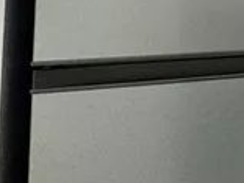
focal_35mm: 72
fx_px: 508
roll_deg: -1.9
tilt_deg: +0.9
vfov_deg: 19.3
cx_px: 610
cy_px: -36
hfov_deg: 14.4
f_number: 2.2
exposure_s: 1/100
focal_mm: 2.22
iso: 80
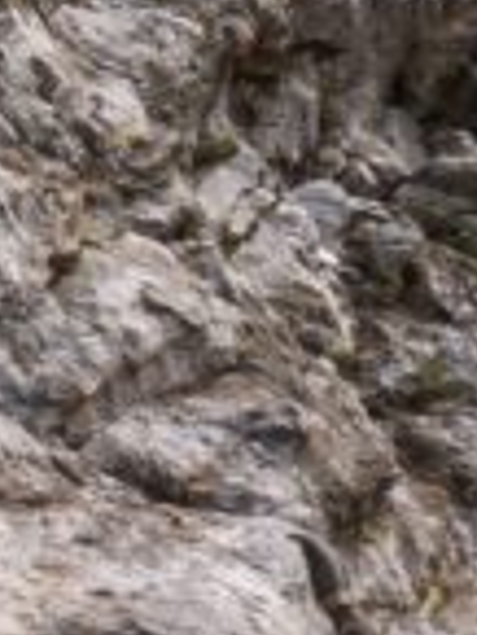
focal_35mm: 254
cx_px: -1024
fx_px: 4660
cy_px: 81
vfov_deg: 7.8
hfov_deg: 5.5
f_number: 13
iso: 200
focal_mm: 18
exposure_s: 1/125
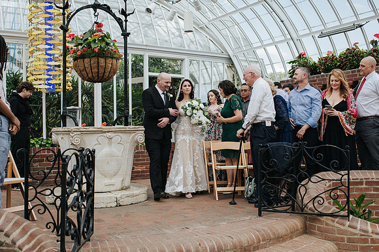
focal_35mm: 41
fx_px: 431
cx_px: 189
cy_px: 144
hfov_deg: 47.5
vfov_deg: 32.6
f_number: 3.5
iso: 220
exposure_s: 1/800
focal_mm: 35
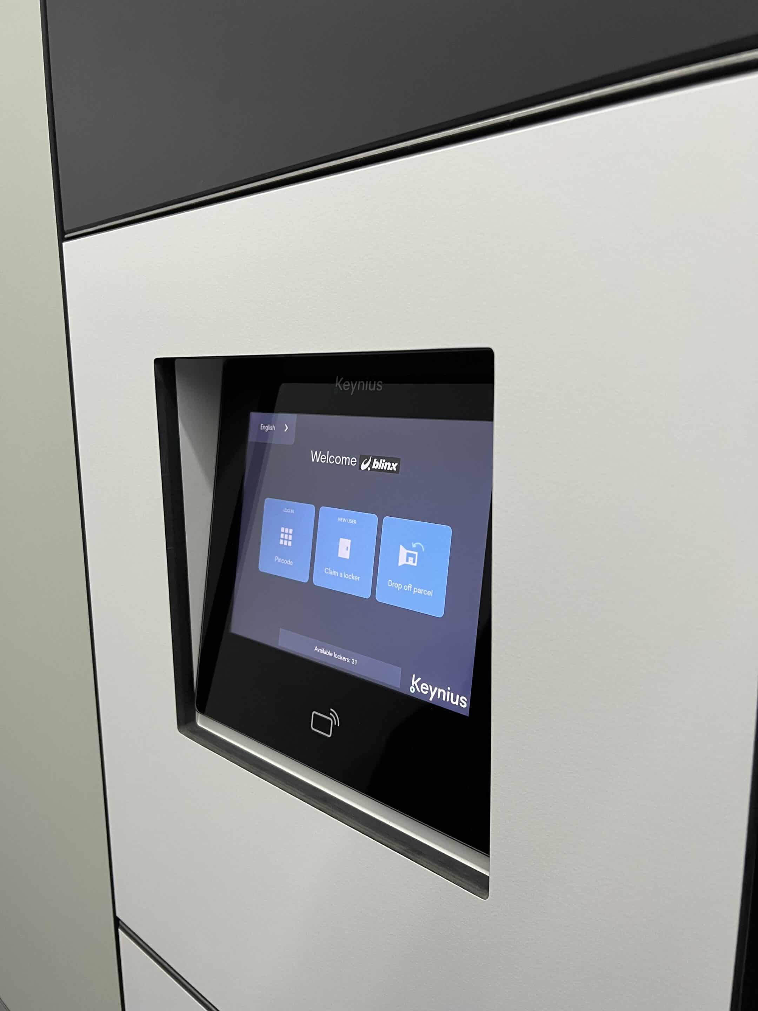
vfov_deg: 67.3
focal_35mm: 26
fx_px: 759
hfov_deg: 53.1
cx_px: 379
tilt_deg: -9.9
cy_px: 506
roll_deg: +1.3
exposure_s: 1/60
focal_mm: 5.7
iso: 160
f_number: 1.5
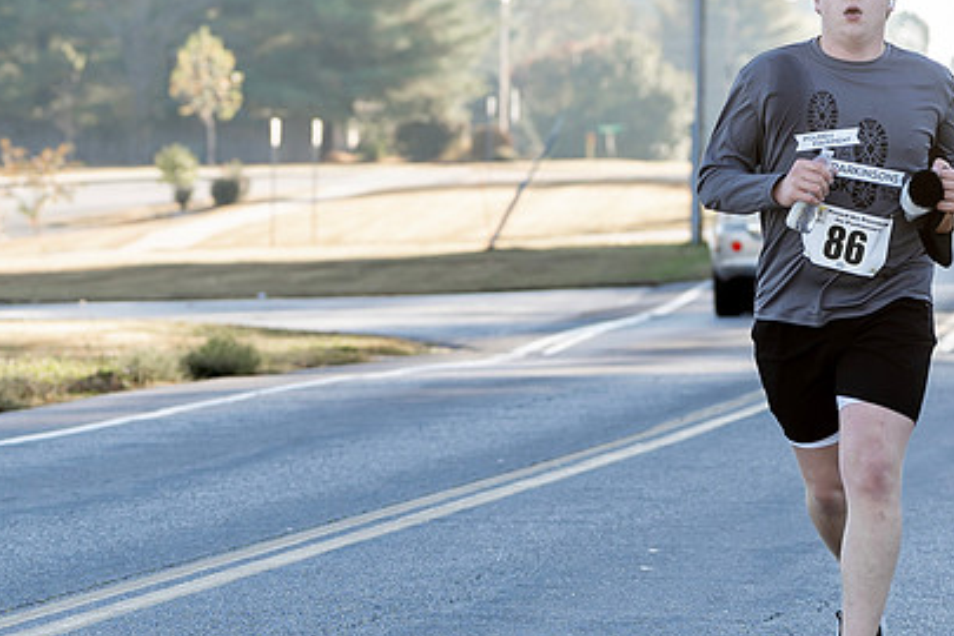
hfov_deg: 8.6
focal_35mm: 240
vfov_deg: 5.7
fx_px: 6360
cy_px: 157
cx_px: 629
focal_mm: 75
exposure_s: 1/400
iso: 160
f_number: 2.8
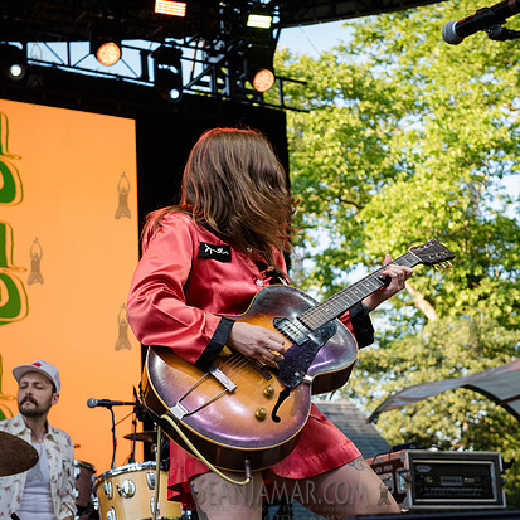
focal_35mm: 78
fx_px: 1326
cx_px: 251
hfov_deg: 22.2
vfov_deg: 22.2
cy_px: 256
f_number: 4.5
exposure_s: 1/1250
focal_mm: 55
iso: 2000
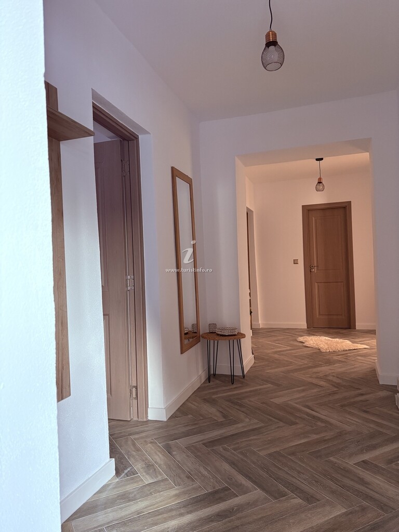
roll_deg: +2.2
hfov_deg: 53.1
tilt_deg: +0.8
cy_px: 266
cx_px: 200
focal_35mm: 26
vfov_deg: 67.3
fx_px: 400
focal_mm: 5.96
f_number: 1.6
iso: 200
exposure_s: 1/60
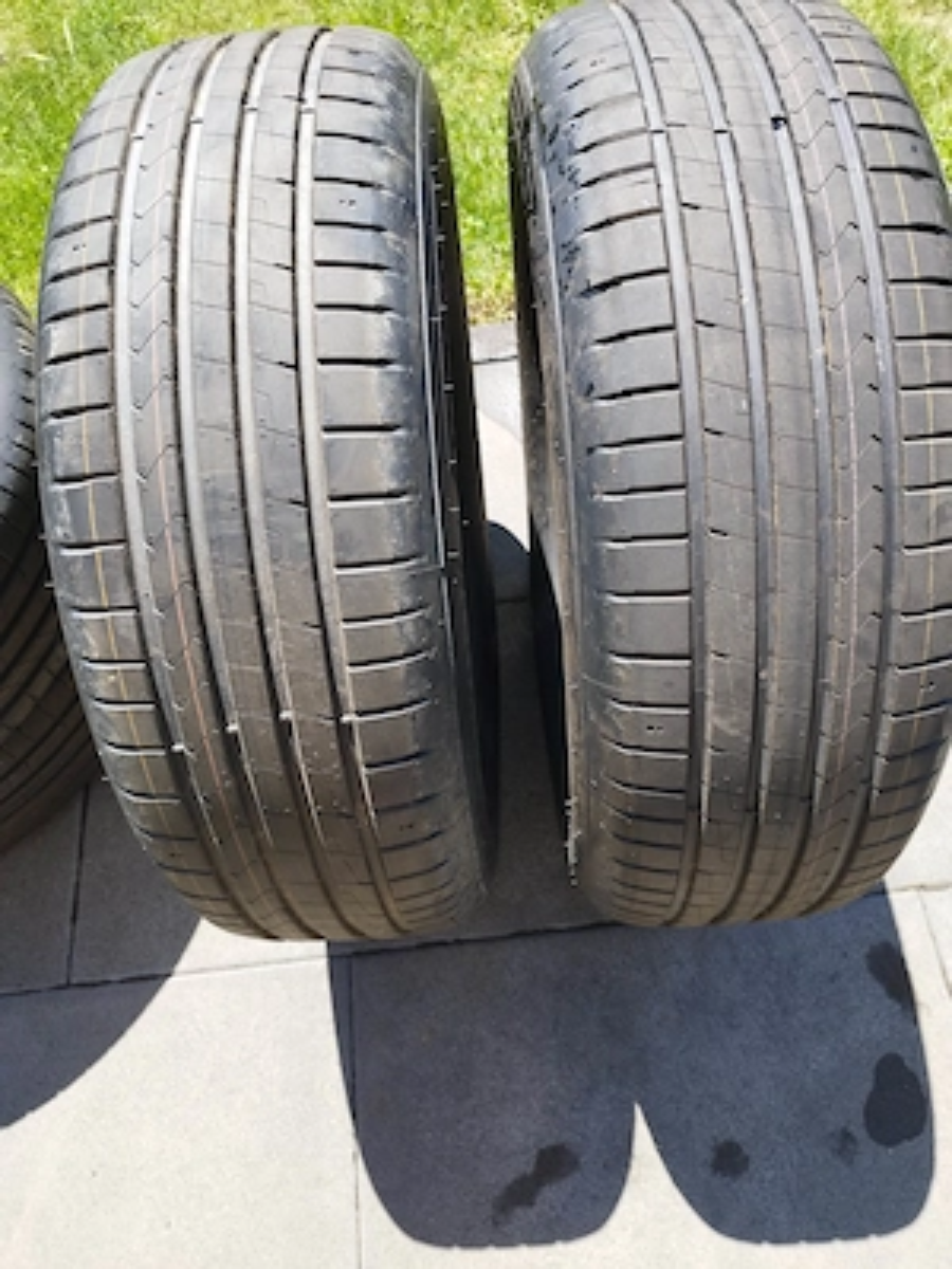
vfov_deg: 71.6
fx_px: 880
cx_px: 476
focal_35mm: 24
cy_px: 634
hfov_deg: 56.8
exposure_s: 1/234
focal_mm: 5.89
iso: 50
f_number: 1.89
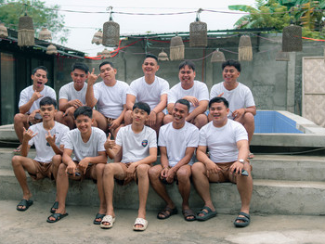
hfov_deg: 39.5
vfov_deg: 30.3
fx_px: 451
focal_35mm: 48
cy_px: 117
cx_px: 136
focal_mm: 35
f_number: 2
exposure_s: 1/400
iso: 160
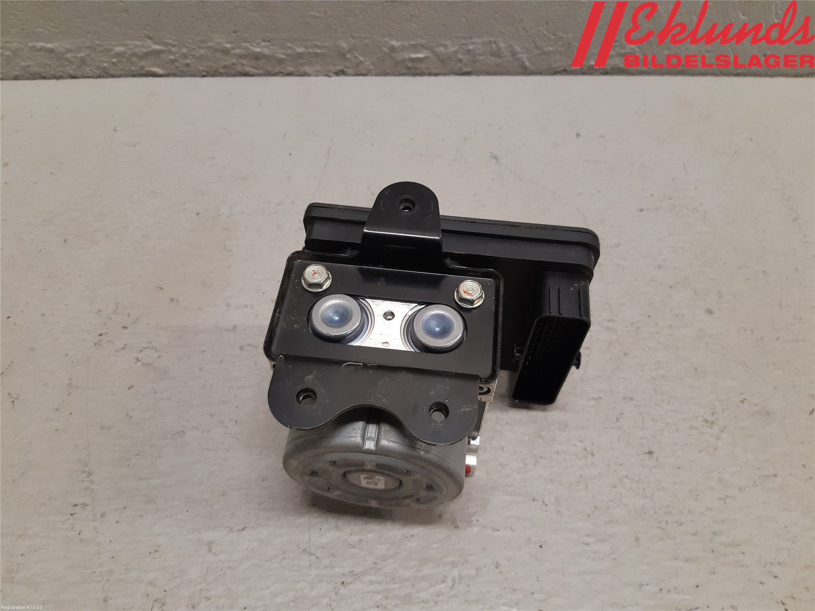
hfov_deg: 67.3
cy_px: 306
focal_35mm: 26
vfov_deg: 53.1
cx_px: 408
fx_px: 612
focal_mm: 3.93
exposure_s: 1/50
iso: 125
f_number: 1.7
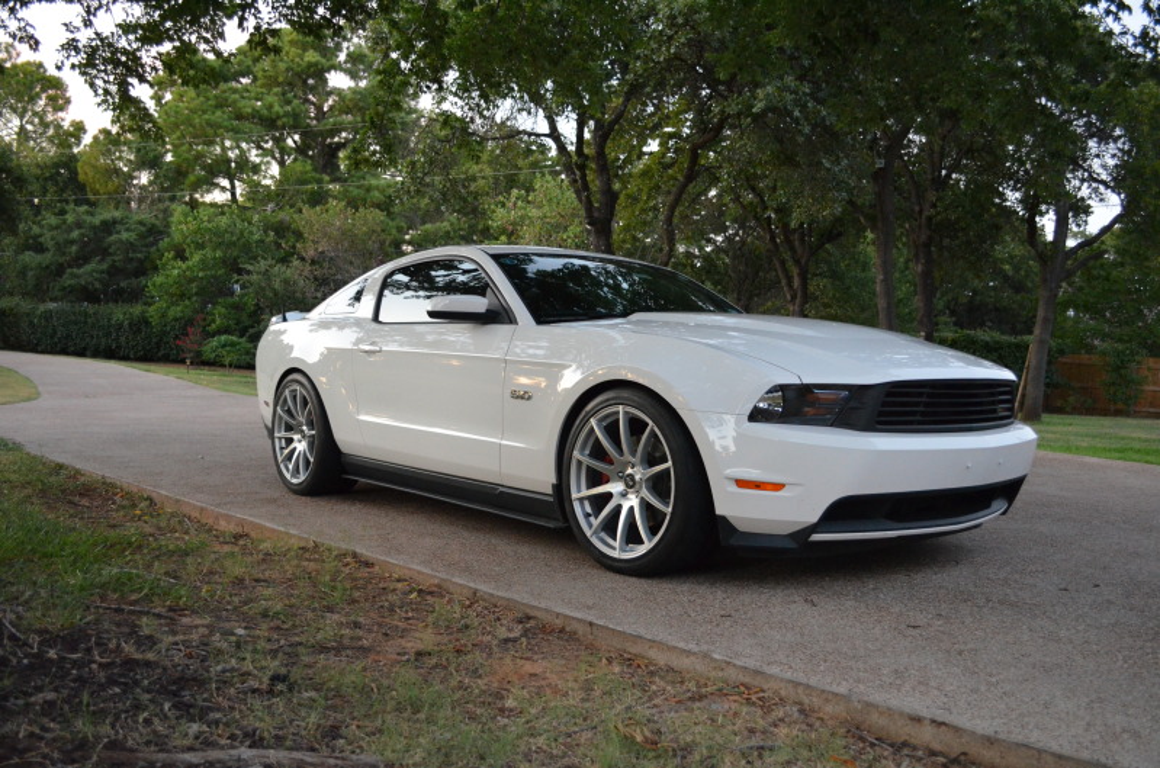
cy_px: 384
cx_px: 580
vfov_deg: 39.8
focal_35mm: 33
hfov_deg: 57.3
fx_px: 1061
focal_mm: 22
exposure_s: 1/30
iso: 2800
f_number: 3.8
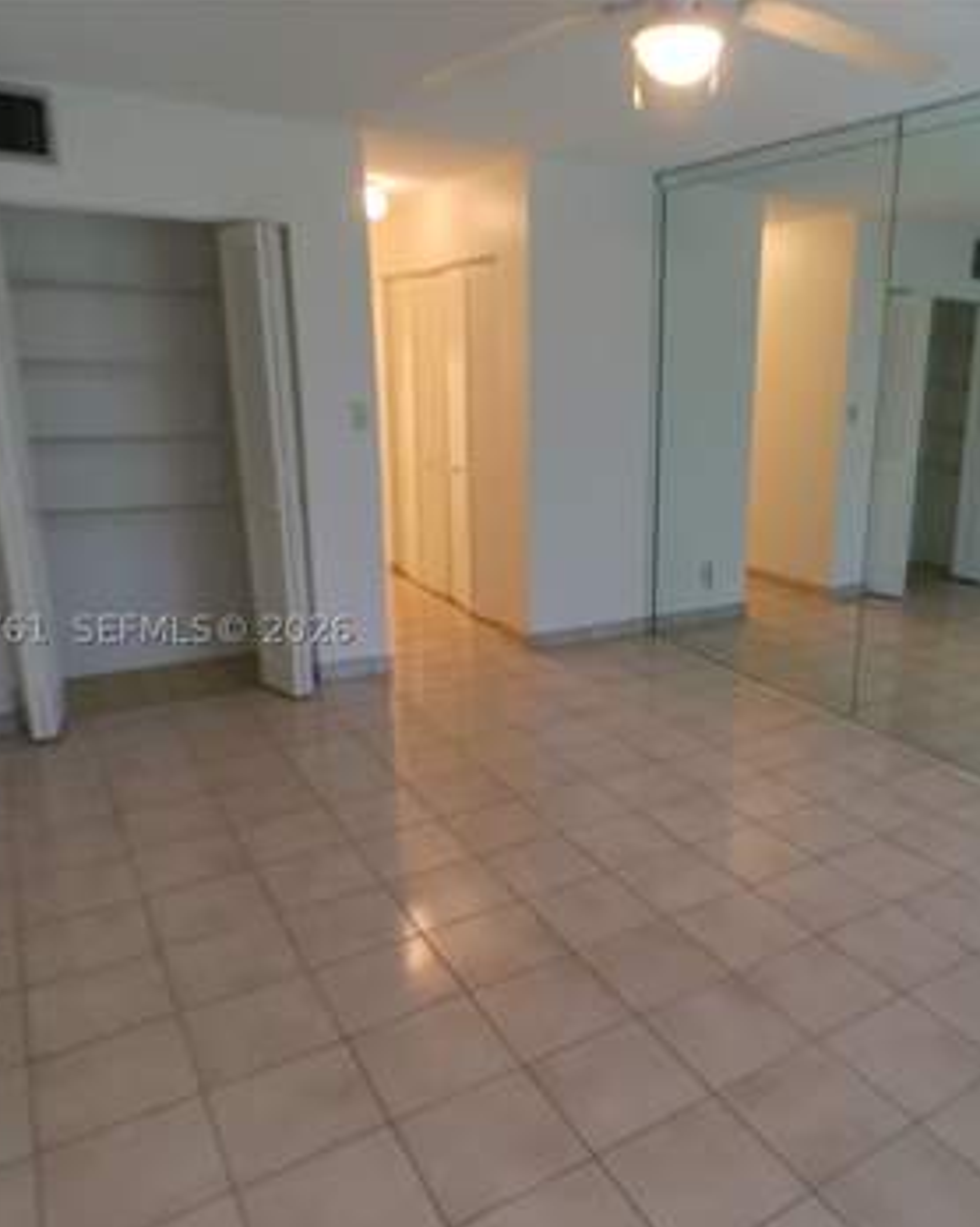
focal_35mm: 39
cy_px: 629
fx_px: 1415
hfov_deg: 37.7
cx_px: 677
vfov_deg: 46.9
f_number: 2.2
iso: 100
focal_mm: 4.15
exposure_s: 1/30
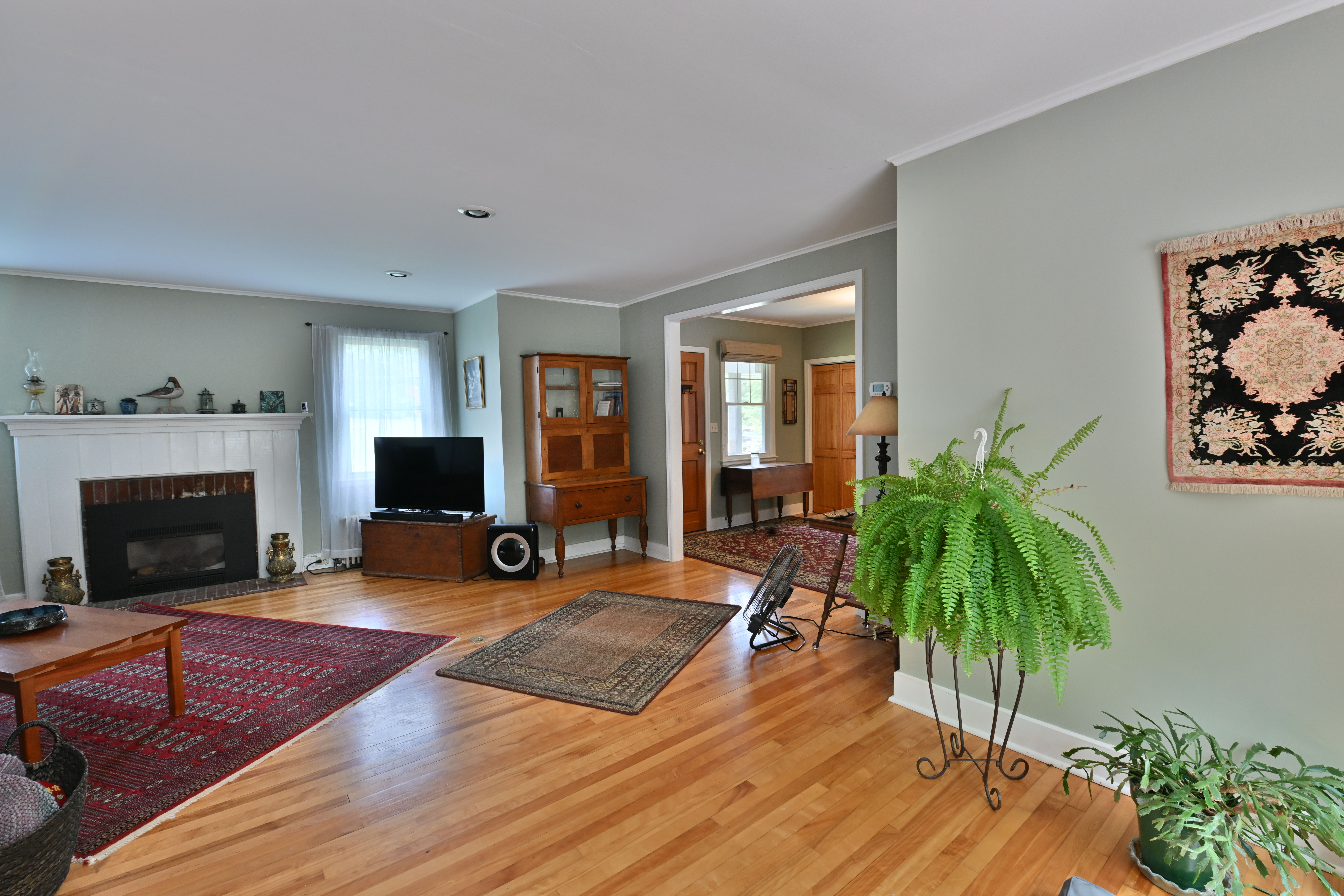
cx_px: 672
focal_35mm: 15
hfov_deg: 100.4
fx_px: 560
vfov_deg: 77.3
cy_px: 448
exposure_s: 1/20
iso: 1600
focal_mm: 15
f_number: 8
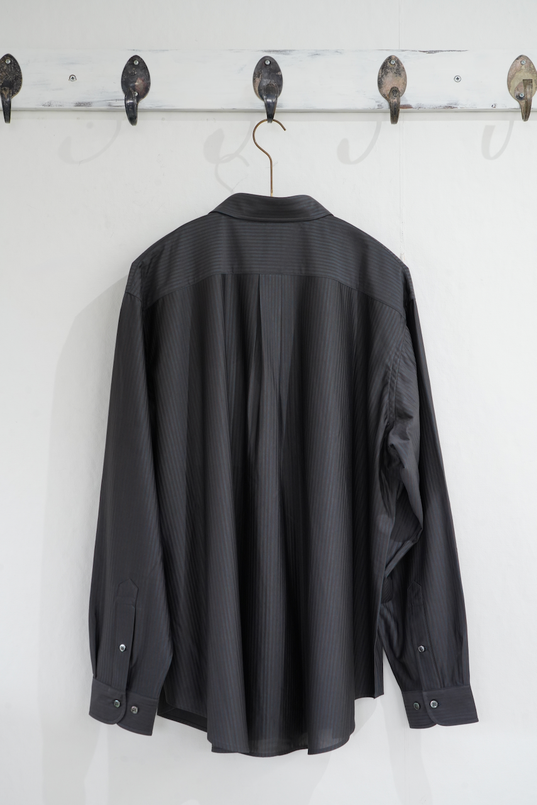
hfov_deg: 24.2
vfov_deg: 35.6
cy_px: 402
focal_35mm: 56
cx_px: 268
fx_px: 1252
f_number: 10
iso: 1250
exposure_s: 1/30
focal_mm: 56
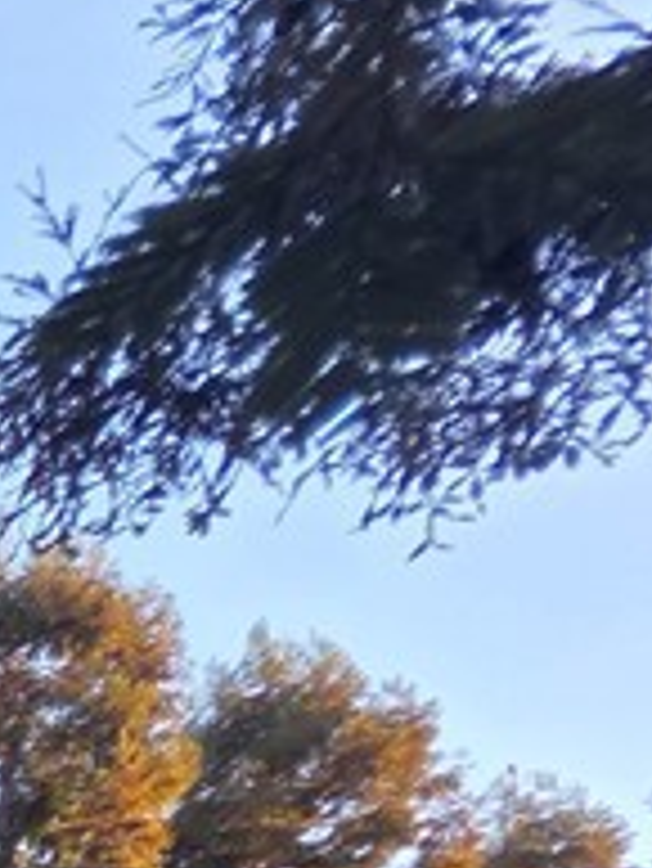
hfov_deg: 11.2
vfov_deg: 20.7
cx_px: -1353
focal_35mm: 69
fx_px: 1731
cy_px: 1516
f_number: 1.9
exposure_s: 1/120
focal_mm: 2.2
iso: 40
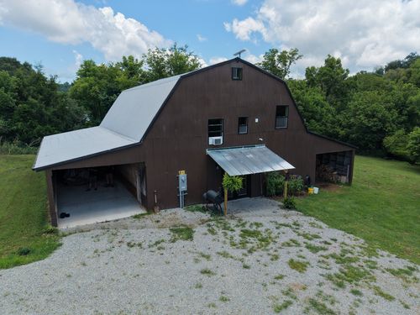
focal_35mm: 24
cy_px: 158
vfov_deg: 56.8
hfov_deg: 71.6
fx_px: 291
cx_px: 210
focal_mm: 8.67
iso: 400
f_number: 1.8
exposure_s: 1/6000
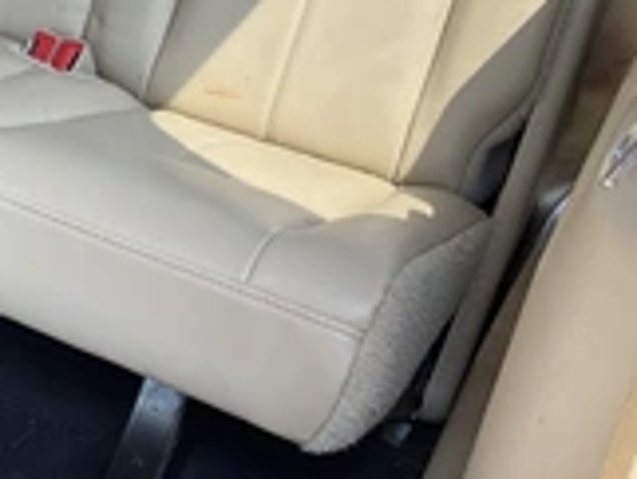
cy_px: 83
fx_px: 1326
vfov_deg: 20.2
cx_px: -91
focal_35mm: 72
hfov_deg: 24.8
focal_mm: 3
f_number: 1.8
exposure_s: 1/122
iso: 20
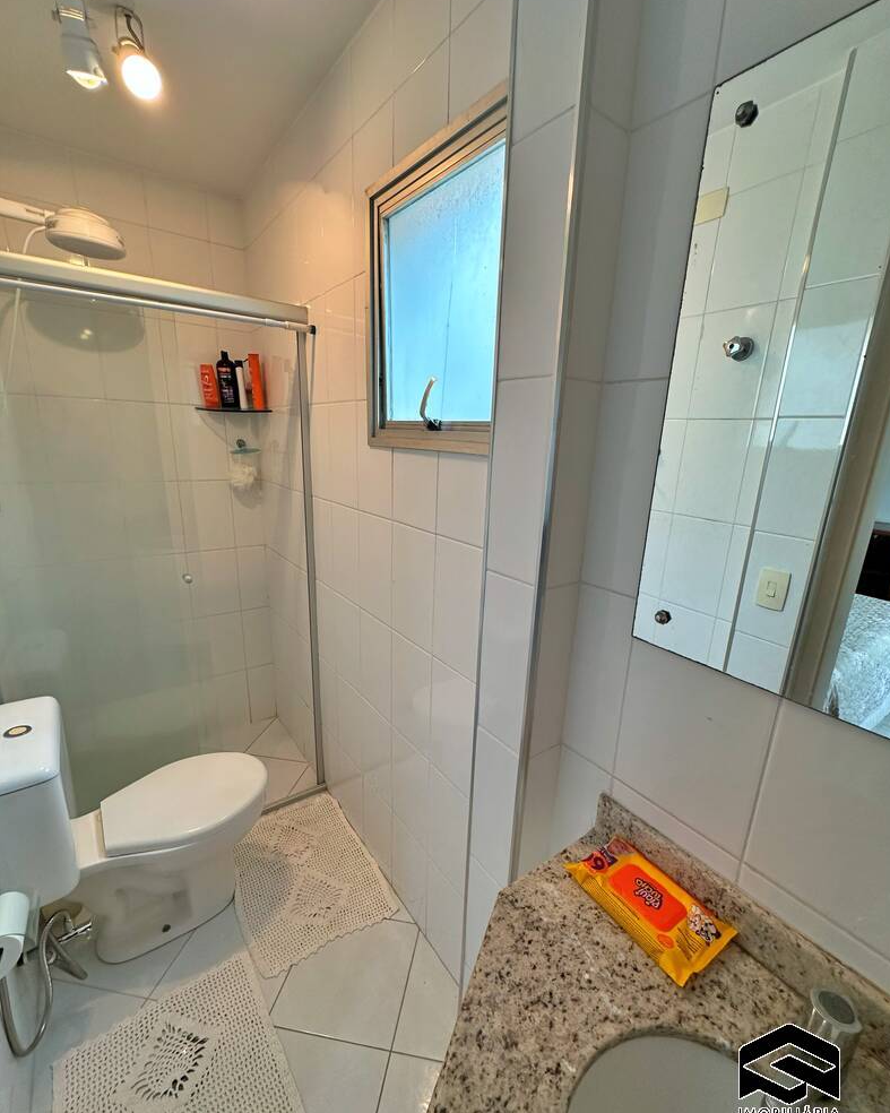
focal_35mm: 15
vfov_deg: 96.8
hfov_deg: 84.0
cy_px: 576
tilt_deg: -16.7
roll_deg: -3.0
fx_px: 494
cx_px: 457
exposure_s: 1/120
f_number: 2.2
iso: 125
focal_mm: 2.22
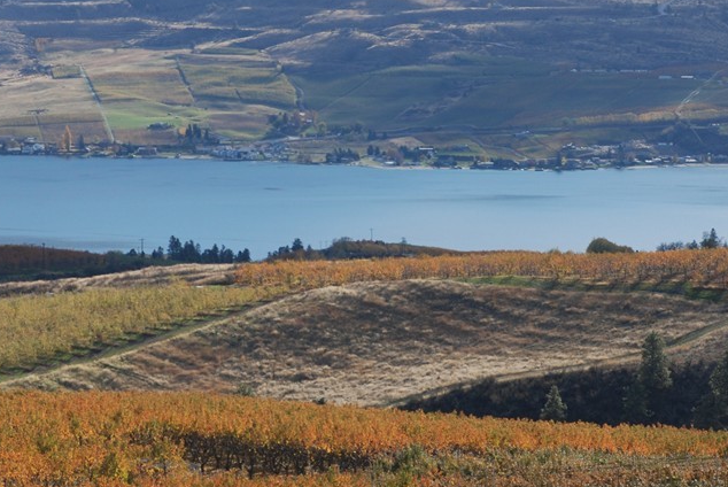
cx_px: 255
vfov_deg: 8.1
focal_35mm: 169
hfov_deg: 12.1
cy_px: 137
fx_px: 3421
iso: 200
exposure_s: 1/250
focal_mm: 66
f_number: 5.3
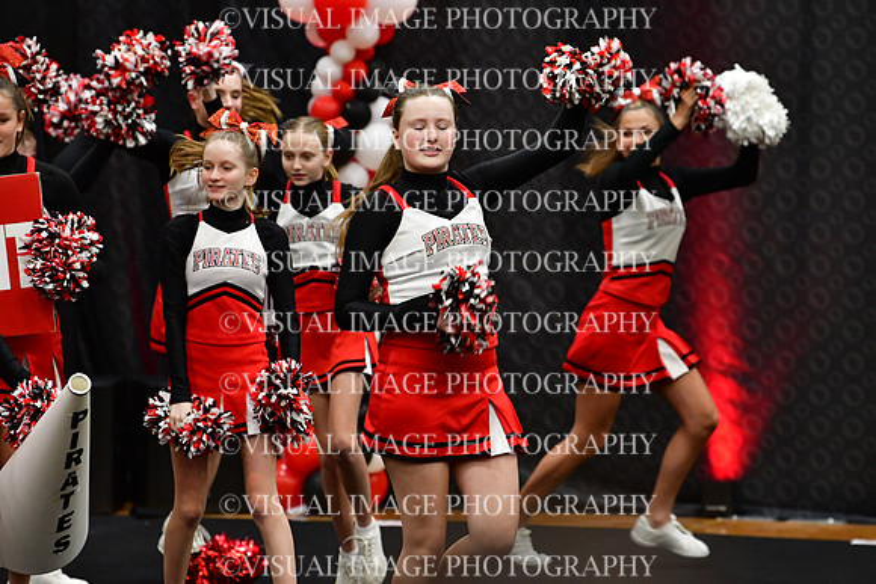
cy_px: 292
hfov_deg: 6.9
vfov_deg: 4.6
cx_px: 438
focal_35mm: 300
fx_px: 7301
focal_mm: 200
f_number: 3.5
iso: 4000
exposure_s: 1/500
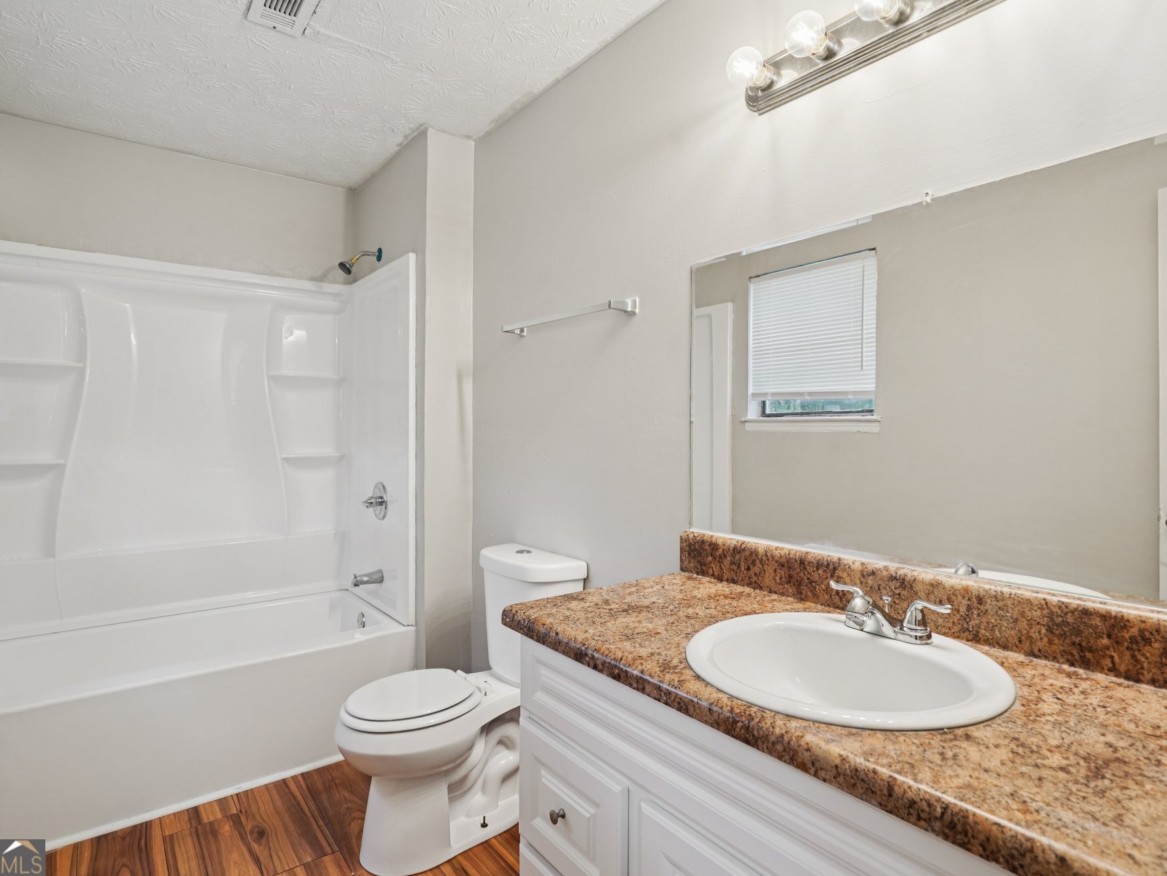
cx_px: 592
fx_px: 607
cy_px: 429
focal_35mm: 18
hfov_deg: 87.7
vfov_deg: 71.6
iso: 400
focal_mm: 16
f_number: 8
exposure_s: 1/10
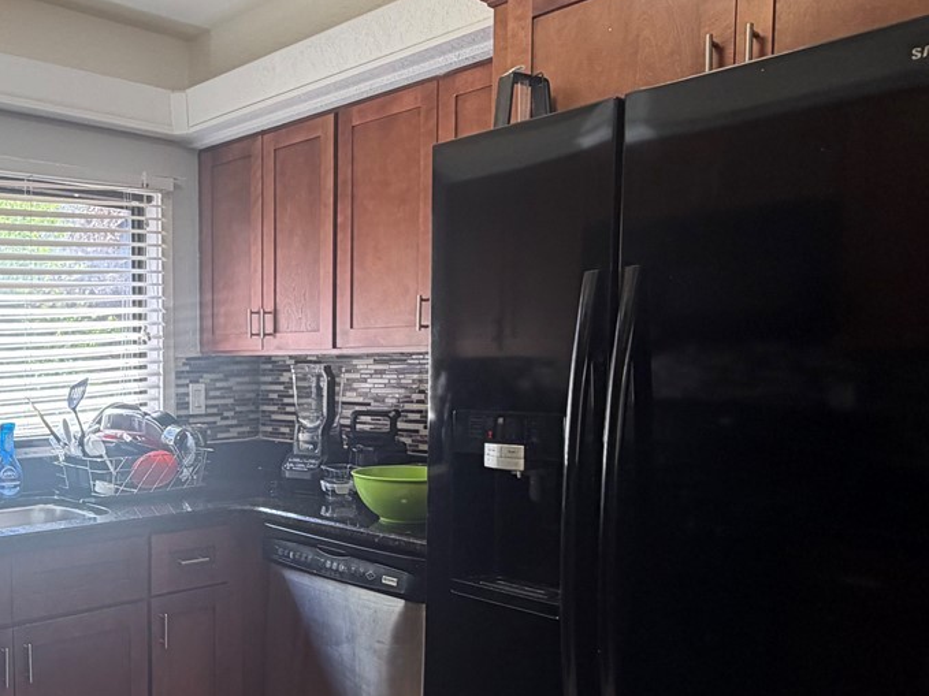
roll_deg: +0.3
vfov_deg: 42.6
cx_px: 208
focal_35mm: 33
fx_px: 885
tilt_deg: -4.3
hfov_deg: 52.4
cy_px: 438
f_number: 2.2
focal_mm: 2.22
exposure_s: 1/120
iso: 125
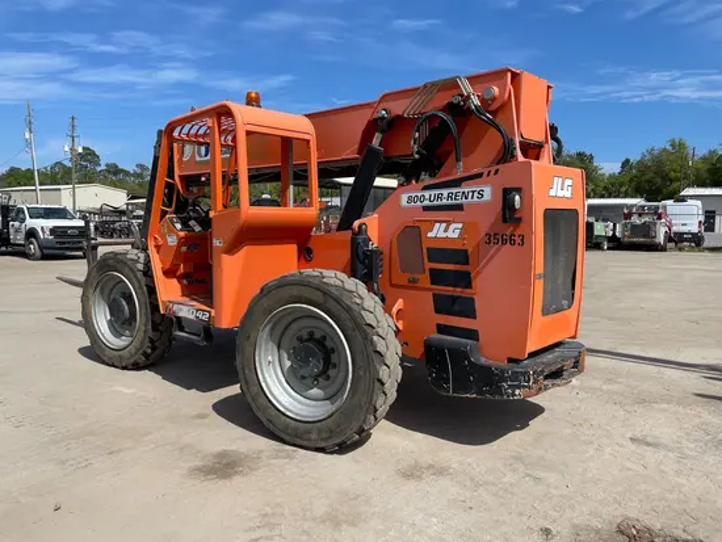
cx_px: 361
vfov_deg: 53.1
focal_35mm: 26
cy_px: 271
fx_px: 543
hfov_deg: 67.3
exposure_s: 1/3509
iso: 32
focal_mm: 4.2
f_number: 1.6
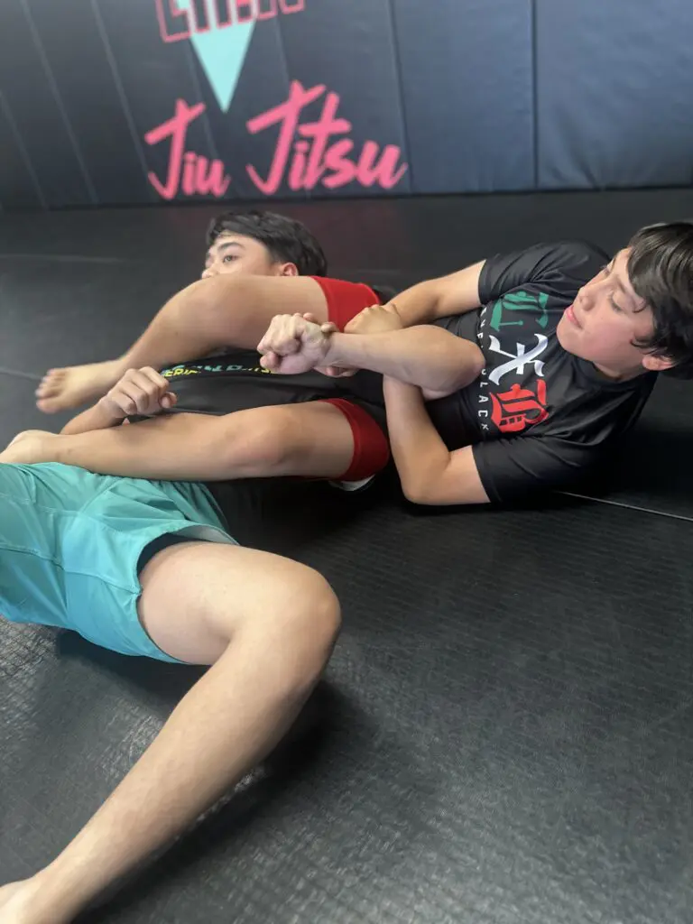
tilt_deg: -32.3
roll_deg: +10.9
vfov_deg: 71.6
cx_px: 346
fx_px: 641
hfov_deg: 56.8
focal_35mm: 24
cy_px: 462
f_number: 1.78
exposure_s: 1/60
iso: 320
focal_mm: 6.86
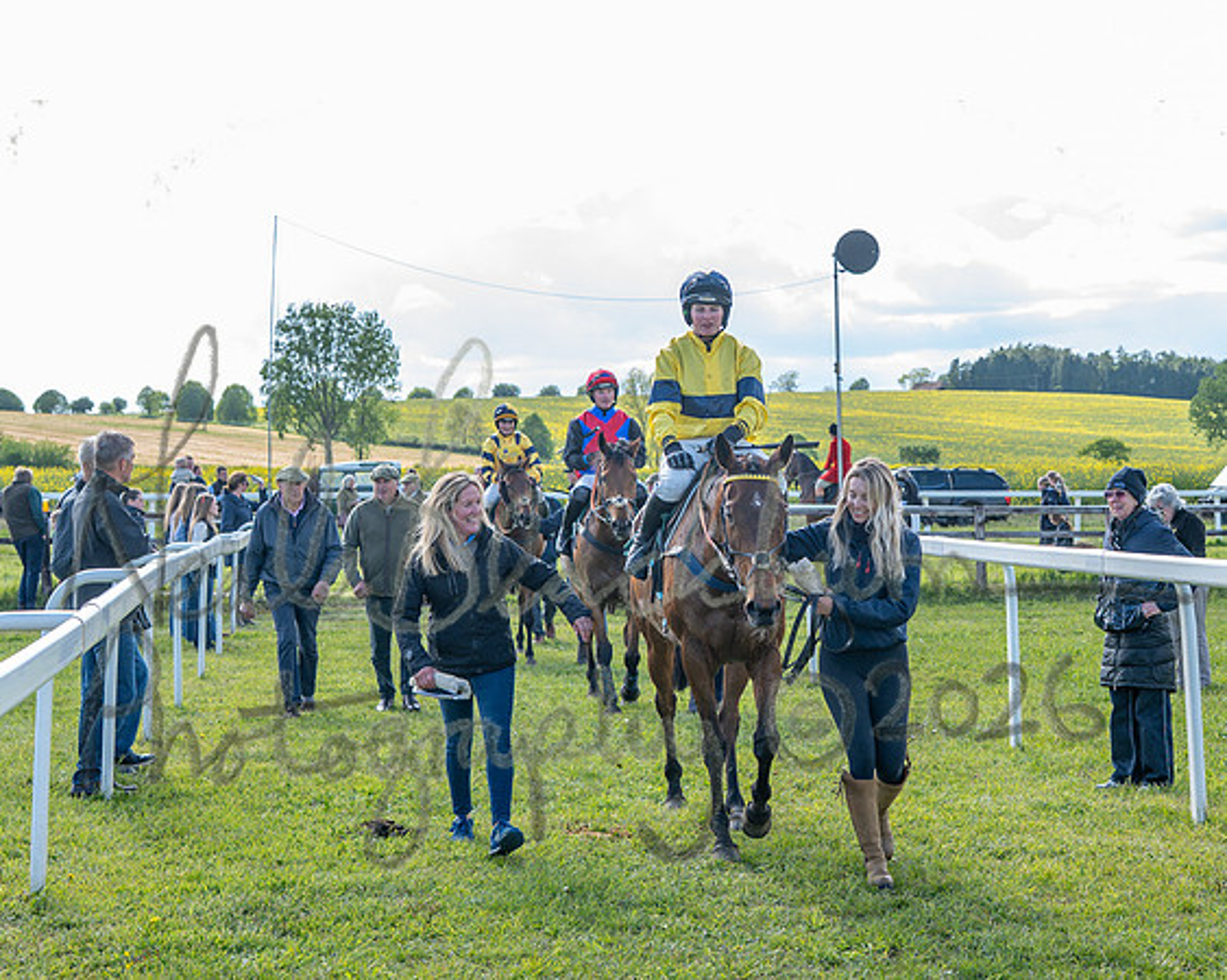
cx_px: 731
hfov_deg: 27.6
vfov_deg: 22.2
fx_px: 2490
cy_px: 375
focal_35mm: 69
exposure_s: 1/480
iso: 200
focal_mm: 38
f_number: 4
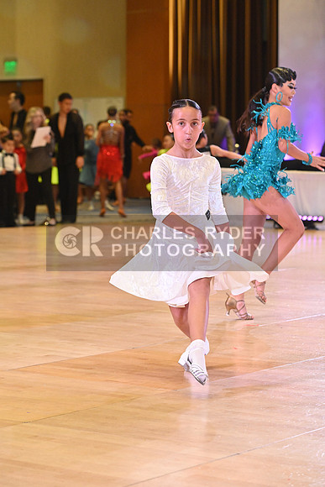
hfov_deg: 12.5
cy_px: 244
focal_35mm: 110
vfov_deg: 18.6
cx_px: 162
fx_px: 1489
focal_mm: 110
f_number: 5.6
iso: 4000
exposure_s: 1/400
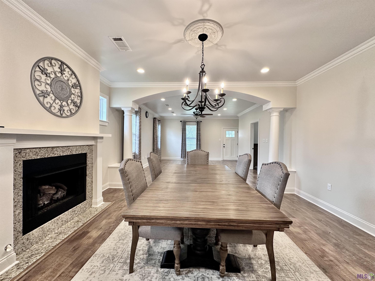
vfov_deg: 85.7
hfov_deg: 102.1
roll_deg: -0.9
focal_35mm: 14
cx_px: 188
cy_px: 140
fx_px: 152
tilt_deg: +0.9
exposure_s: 1/60
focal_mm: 2.22
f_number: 2.2
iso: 160
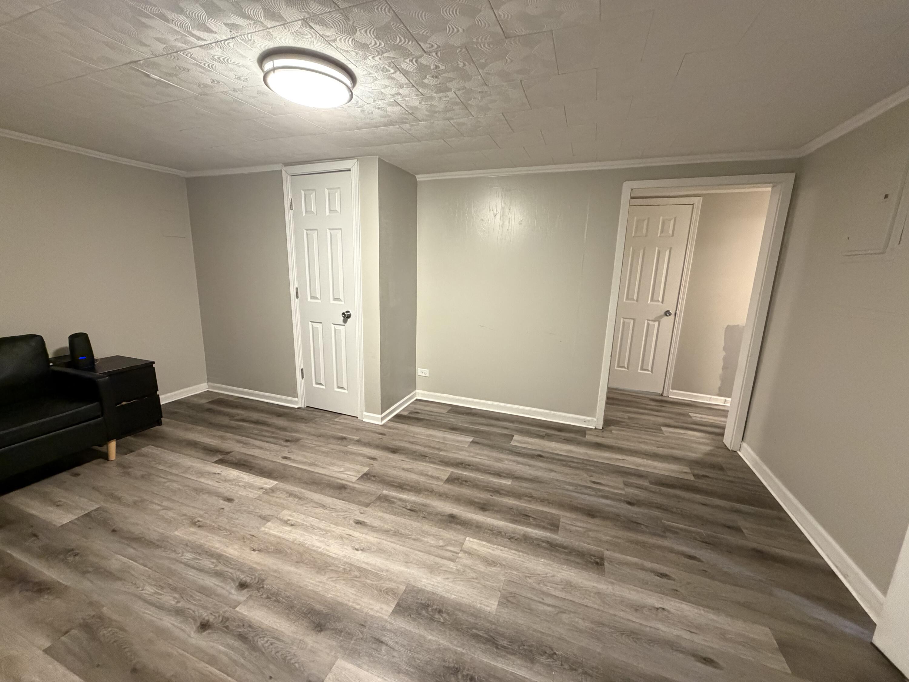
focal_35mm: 14
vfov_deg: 85.7
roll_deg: -1.5
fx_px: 368
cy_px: 341
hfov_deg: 102.1
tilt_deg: -12.0
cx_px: 454
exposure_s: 1/60
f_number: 2.2
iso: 640
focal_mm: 2.22
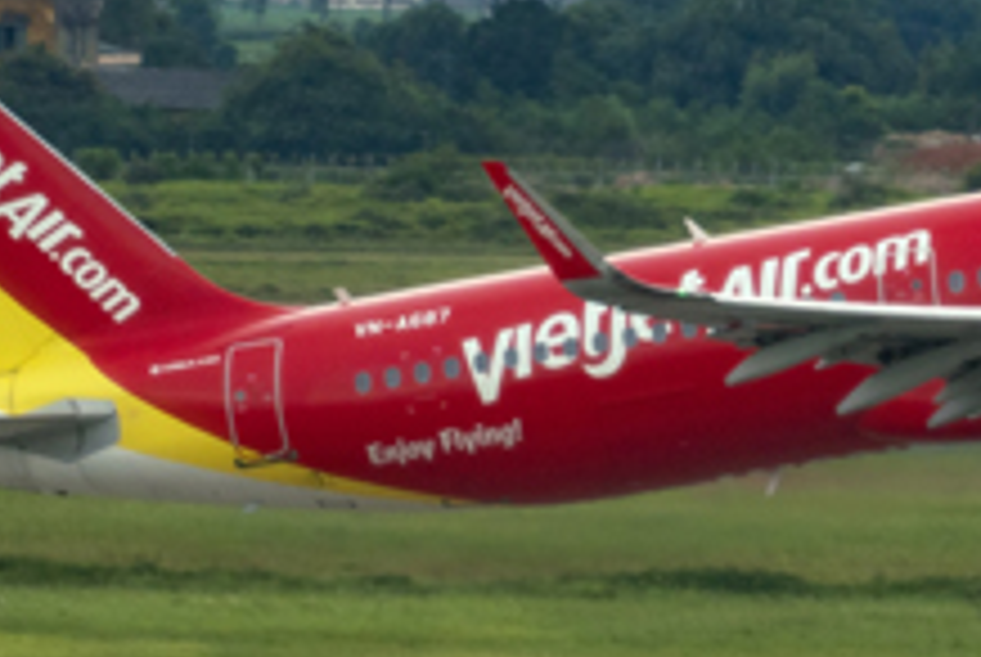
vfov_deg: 1.5
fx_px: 24694
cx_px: 1134
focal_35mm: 905
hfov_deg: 2.3
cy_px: 236
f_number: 9
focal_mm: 282
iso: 1600
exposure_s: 1/1000
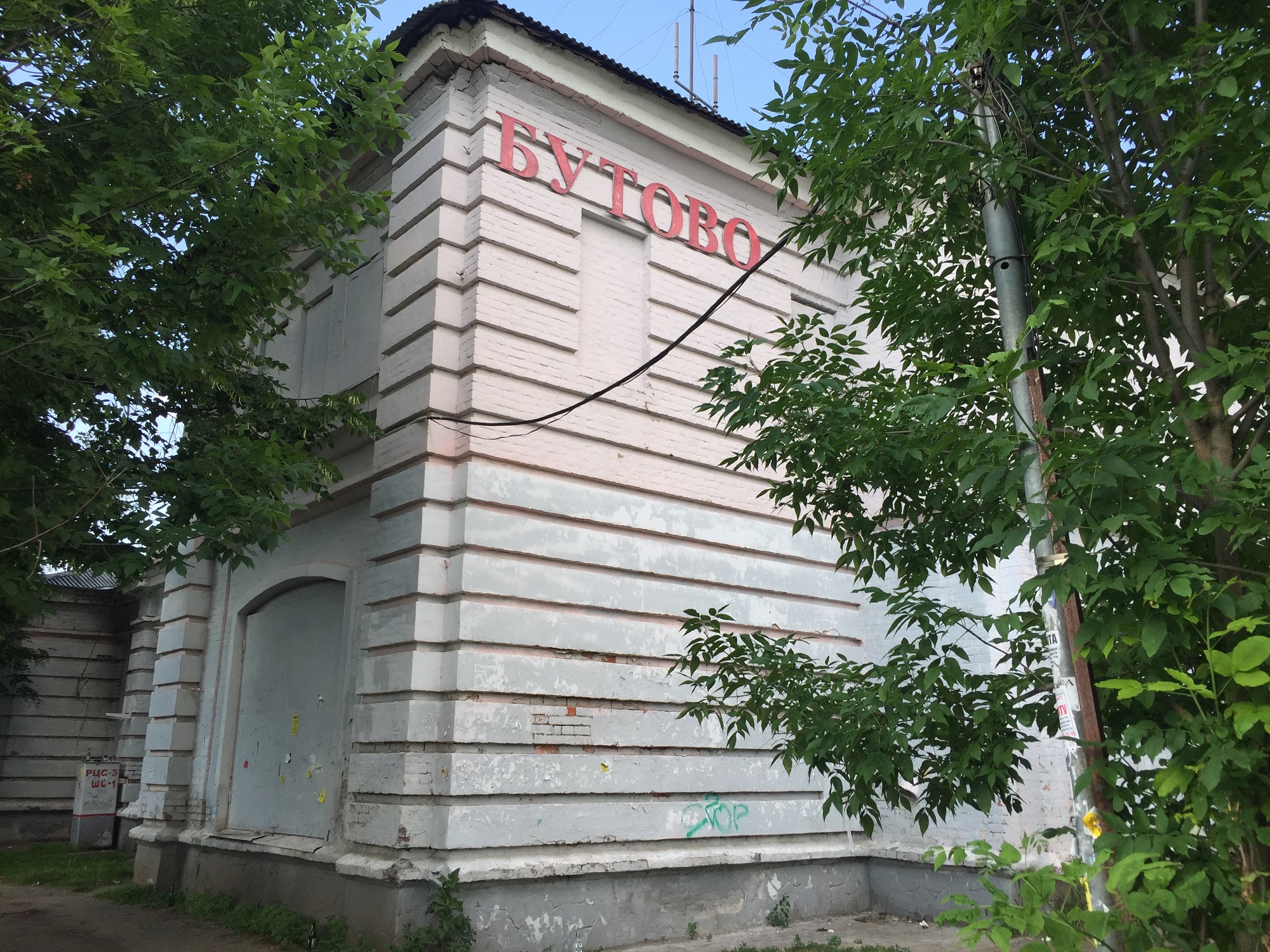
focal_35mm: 29
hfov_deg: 61.7
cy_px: 476
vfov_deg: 48.2
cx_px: 635
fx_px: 1064
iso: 32
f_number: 2.2
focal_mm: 4.15
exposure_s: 1/421
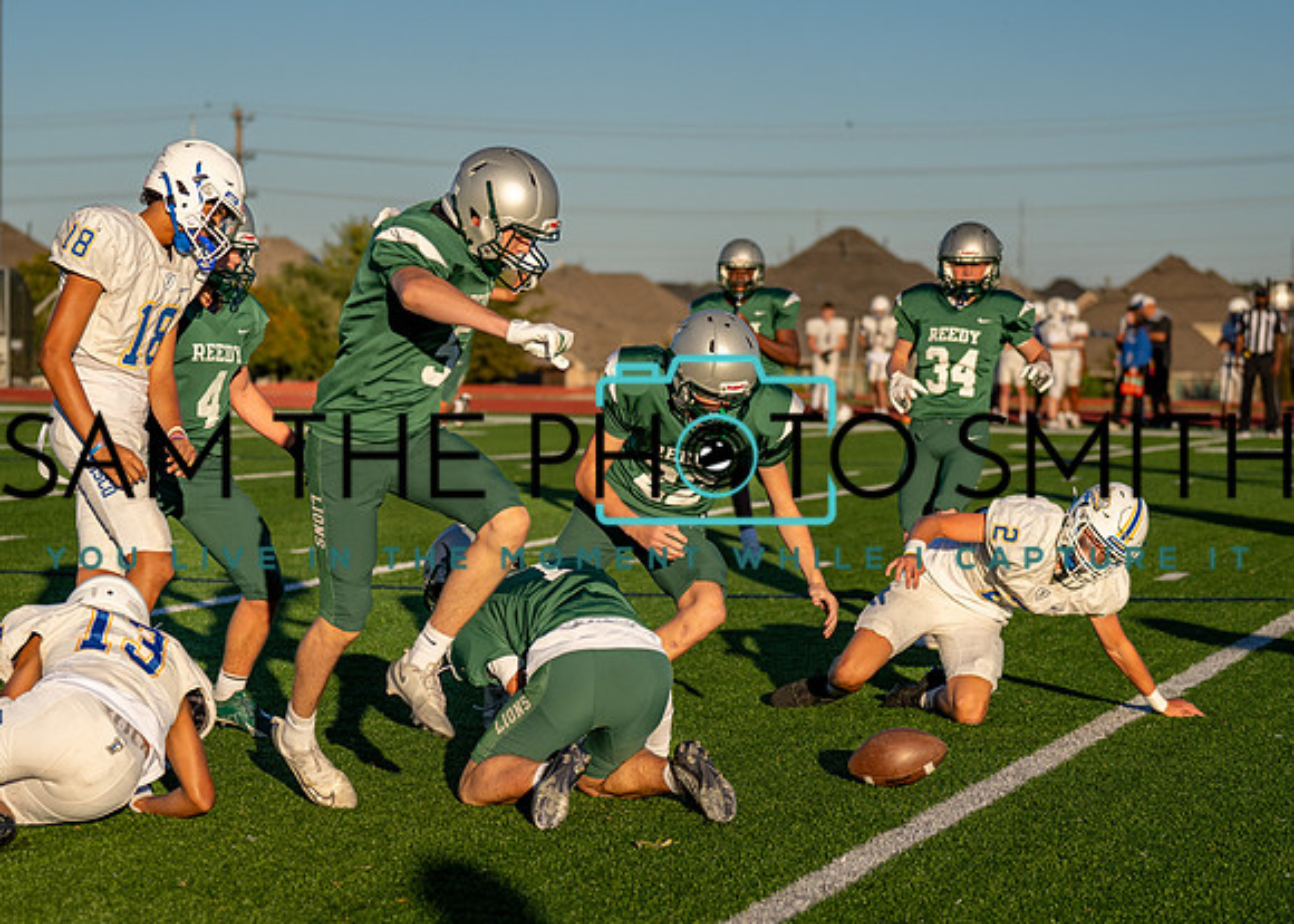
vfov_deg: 13.7
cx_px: 494
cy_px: 617
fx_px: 3837
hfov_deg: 19.1
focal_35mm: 104
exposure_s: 1/3200
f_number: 2.8
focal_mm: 70
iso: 160
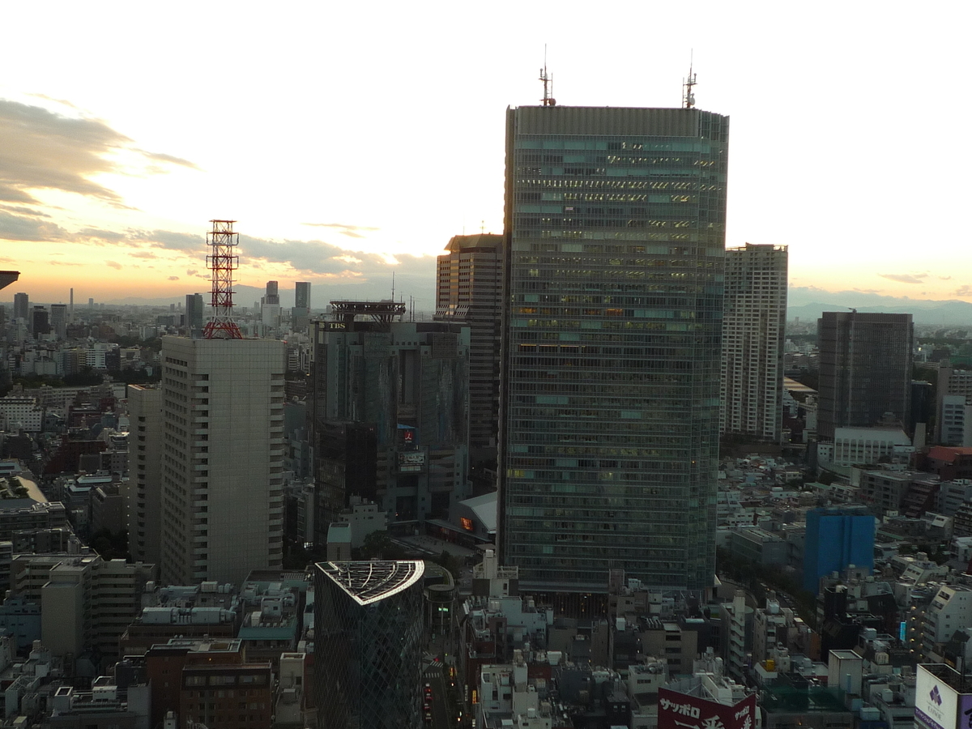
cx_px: 486
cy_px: 364
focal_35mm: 39
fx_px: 1095
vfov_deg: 36.8
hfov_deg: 47.9
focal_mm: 4.9
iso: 100
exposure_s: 1/100
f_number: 3.1
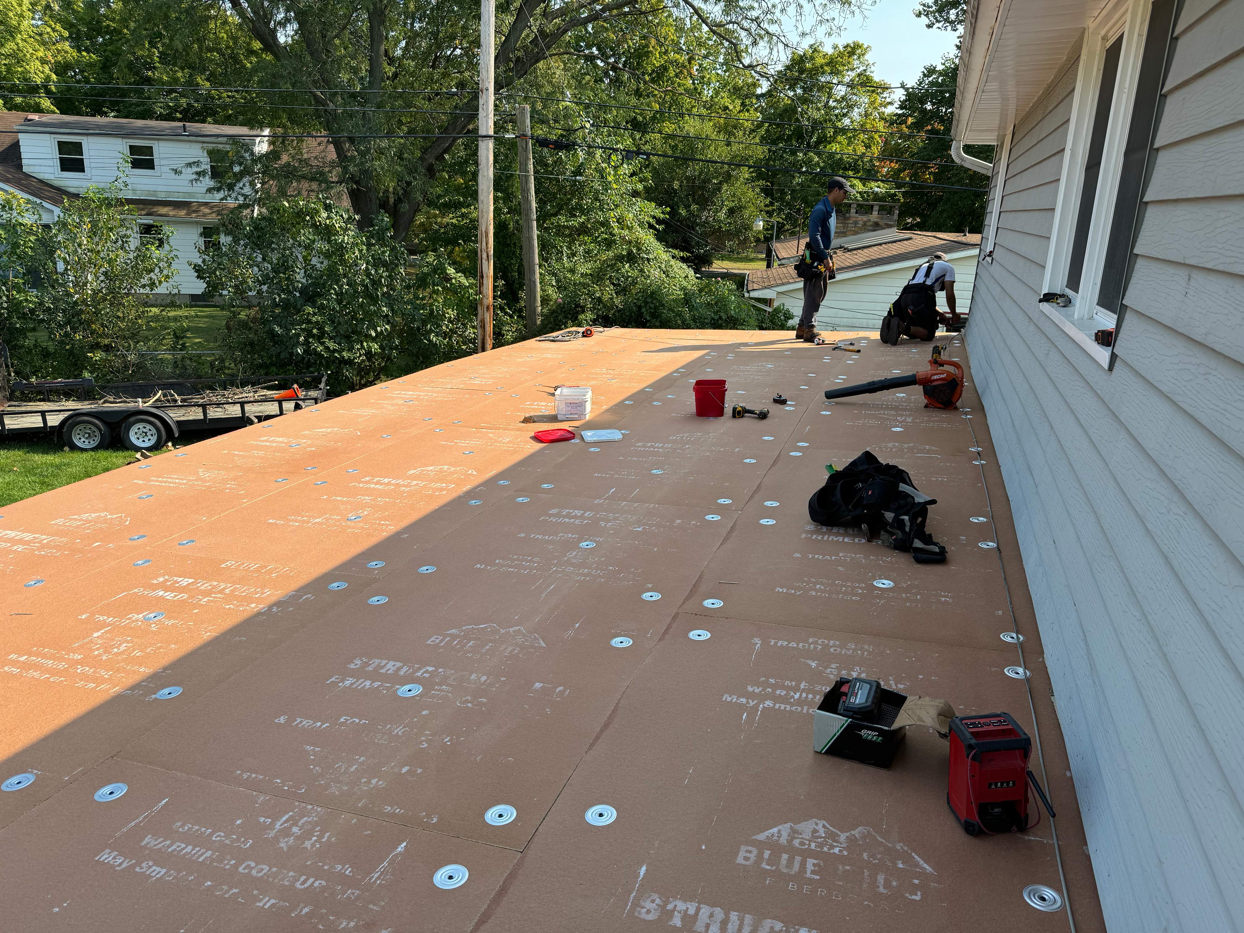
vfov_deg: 56.8
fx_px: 862
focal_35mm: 24
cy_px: 466
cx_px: 622
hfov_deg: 71.6
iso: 80
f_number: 1.78
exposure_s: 1/1923
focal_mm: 6.76
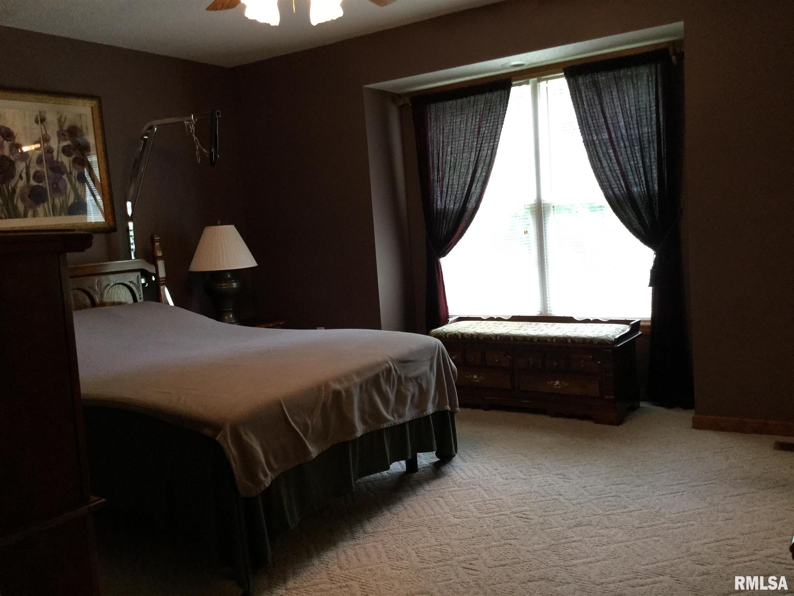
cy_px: 298
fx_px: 711
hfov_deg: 58.4
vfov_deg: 45.4
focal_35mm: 31
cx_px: 397
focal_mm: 3.3
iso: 80
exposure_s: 1/30
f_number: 2.4
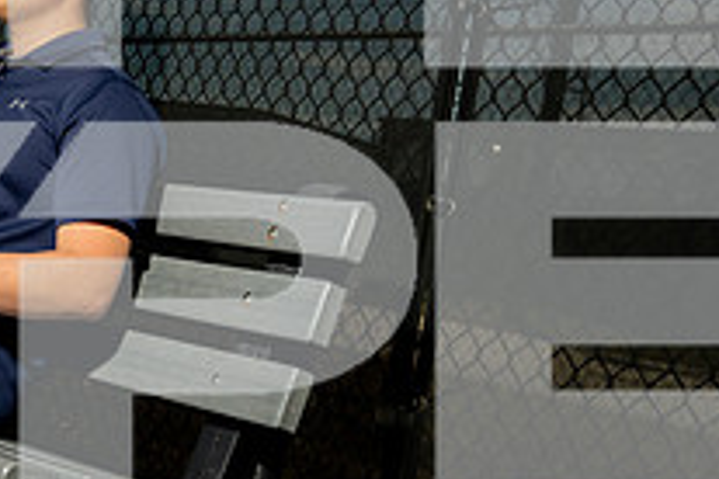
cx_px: -49
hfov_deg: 22.9
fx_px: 1678
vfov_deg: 16.2
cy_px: 307
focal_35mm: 84
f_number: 4.5
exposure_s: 1/250
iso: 100
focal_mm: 30
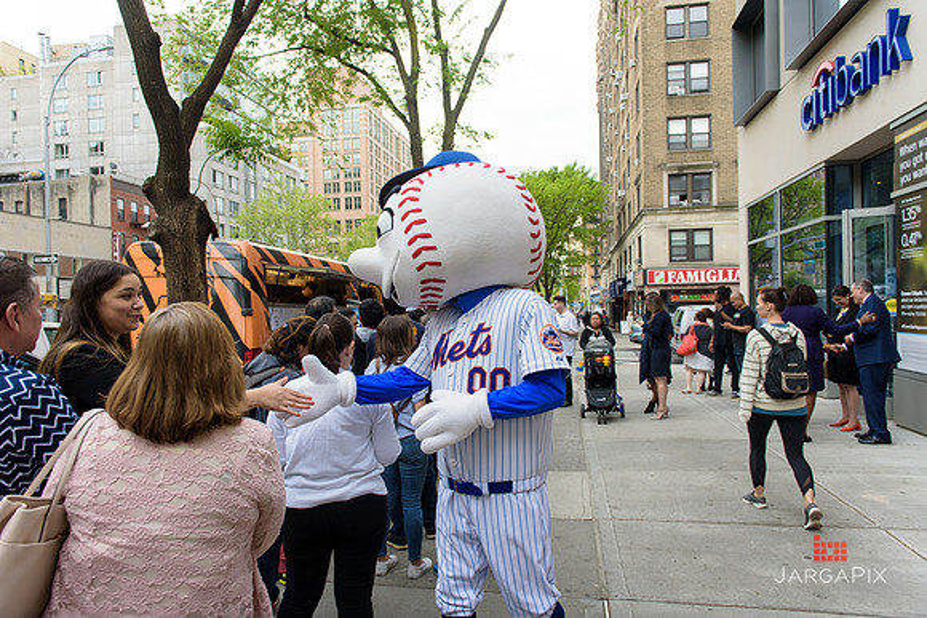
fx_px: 618
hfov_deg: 73.7
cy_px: 309
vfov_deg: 53.2
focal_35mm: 24
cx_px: 464
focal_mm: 24
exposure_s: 1/250
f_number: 4
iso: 200
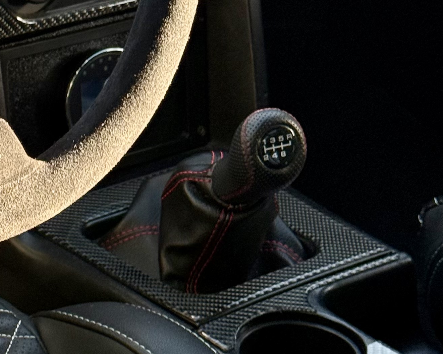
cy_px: 157
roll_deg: -3.8
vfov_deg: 10.8
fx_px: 1875
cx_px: -55
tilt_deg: -28.8
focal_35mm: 143
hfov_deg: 13.2
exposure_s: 1/74
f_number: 1.78
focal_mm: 6.76
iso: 100
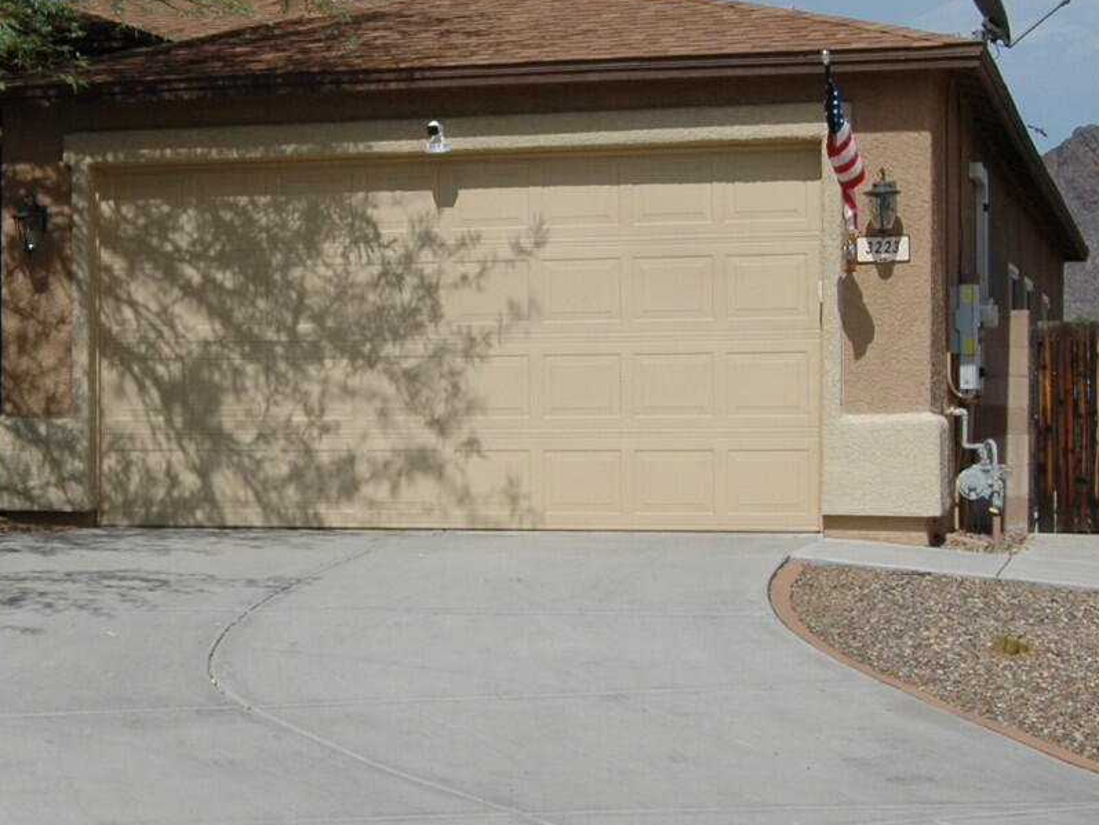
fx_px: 2572
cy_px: 372
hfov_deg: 23.8
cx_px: 254
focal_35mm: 81
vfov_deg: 18.2
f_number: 11
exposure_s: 1/500
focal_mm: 20
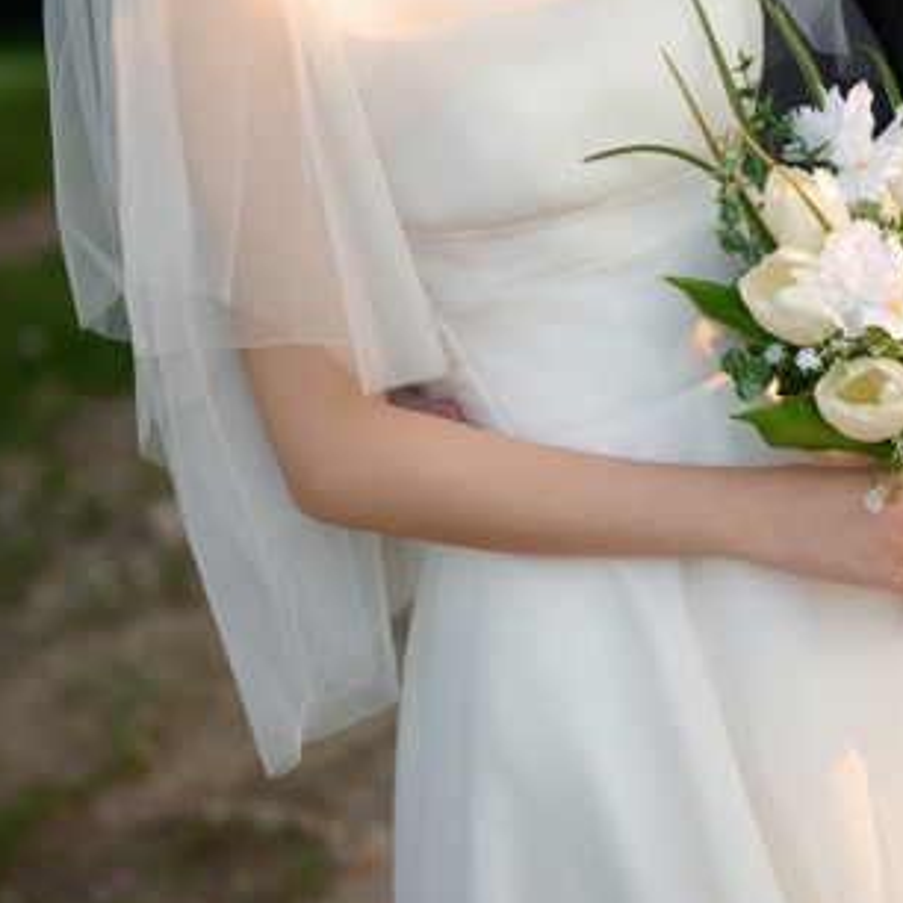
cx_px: 584
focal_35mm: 100
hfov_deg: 17.4
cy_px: 136
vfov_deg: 17.2
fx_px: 2951
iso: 100
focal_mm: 50
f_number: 2.2
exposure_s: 1/500
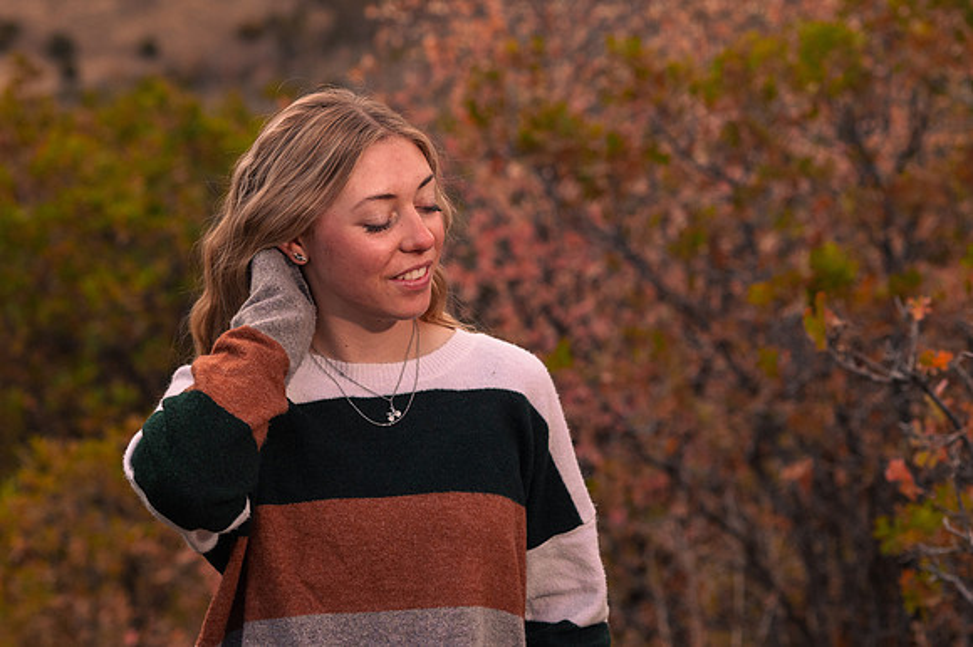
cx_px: 486
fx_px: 3375
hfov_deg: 16.4
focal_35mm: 125
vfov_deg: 11.0
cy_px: 262
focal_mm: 105
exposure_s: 1/400
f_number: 5.6
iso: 1250
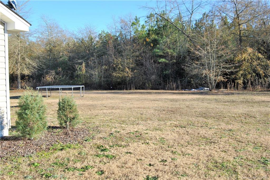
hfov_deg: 55.1
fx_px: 259
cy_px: 90
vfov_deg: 38.4
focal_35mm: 34
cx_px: 135
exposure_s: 1/200
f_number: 7.1
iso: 100
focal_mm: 23
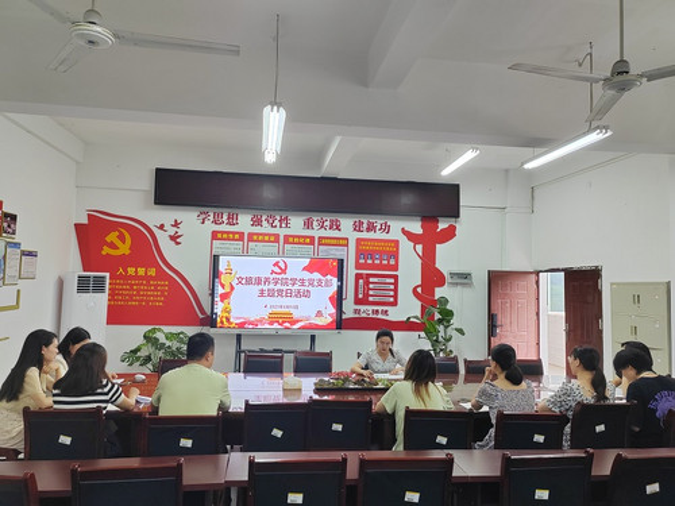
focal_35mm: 27
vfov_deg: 51.4
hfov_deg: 65.3
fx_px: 526
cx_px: 338
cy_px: 253
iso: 400
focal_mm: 5.52
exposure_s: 1/50
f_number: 1.9
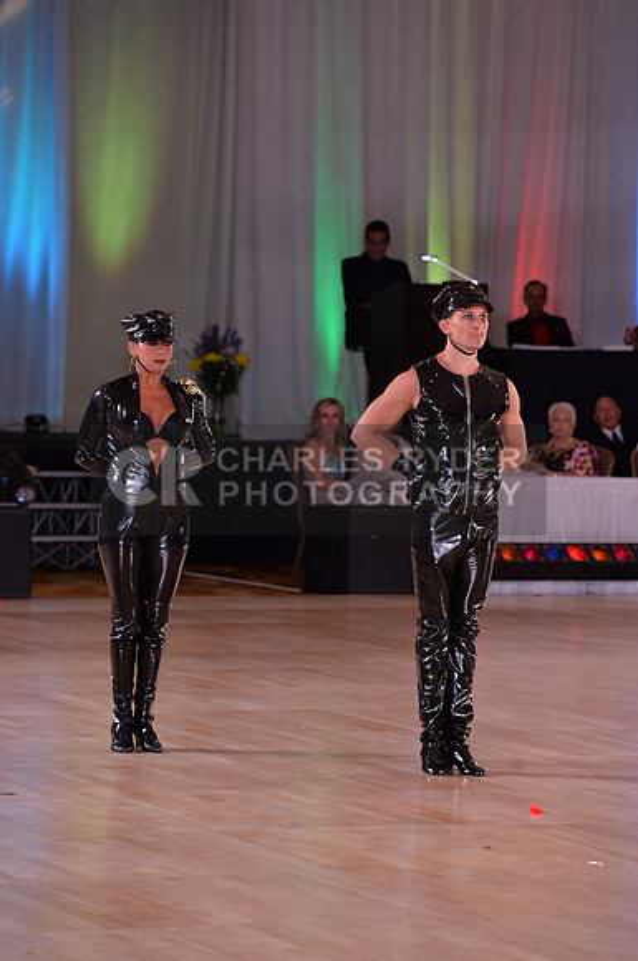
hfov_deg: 8.8
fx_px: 4132
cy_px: 480
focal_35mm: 155
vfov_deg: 13.3
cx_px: 319
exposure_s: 1/250
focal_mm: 155
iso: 2000
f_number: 5
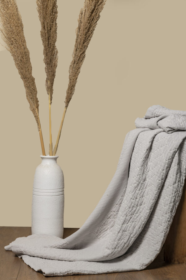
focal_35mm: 85
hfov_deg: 16.1
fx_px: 659
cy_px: 140
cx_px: 93
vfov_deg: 23.9
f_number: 11
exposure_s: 1/160
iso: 100
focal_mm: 85
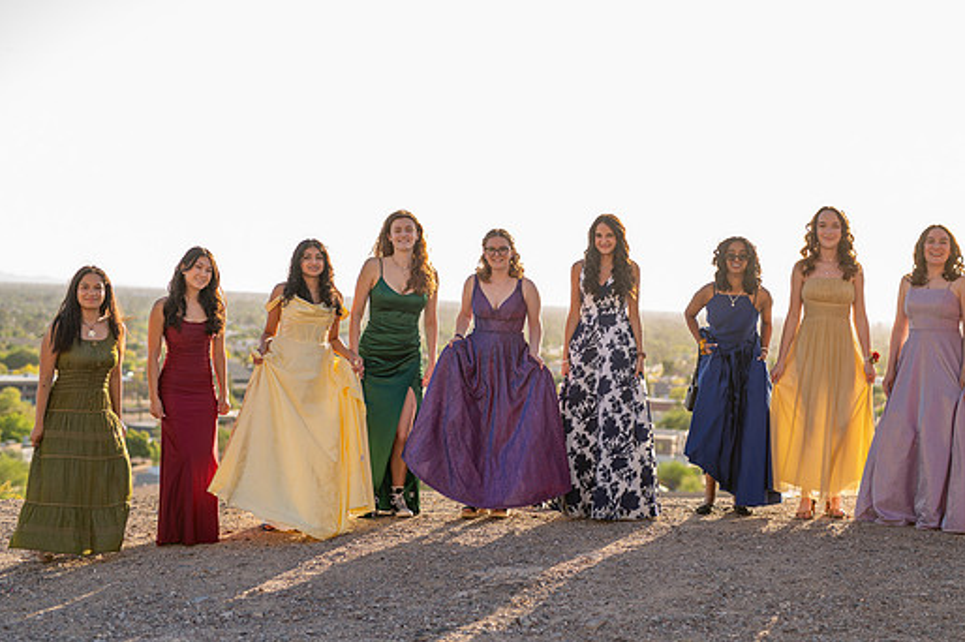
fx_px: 1634
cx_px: 537
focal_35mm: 61
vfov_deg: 22.2
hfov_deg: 32.9
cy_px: 329
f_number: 2
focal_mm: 50
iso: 100
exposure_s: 1/1000
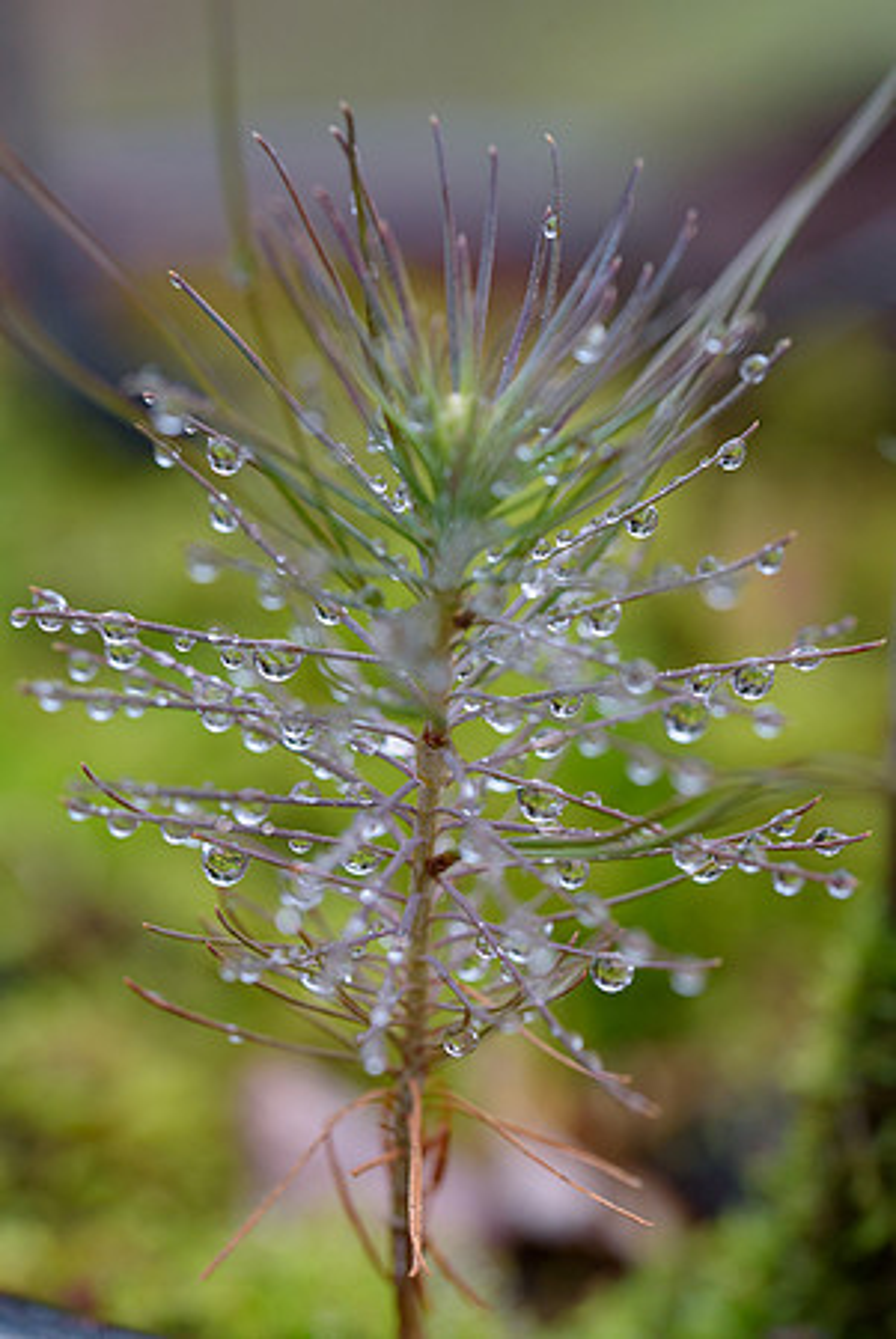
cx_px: 448
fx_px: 3352
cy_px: 670
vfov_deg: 22.6
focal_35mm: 90
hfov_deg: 15.2
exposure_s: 1/200
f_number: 5.6
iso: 1000
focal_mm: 90
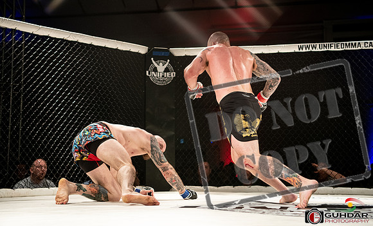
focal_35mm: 59
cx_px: 188
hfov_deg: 34.7
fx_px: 598
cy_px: 88
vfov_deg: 21.3
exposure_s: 1/1000
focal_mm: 52
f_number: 2.8
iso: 1600
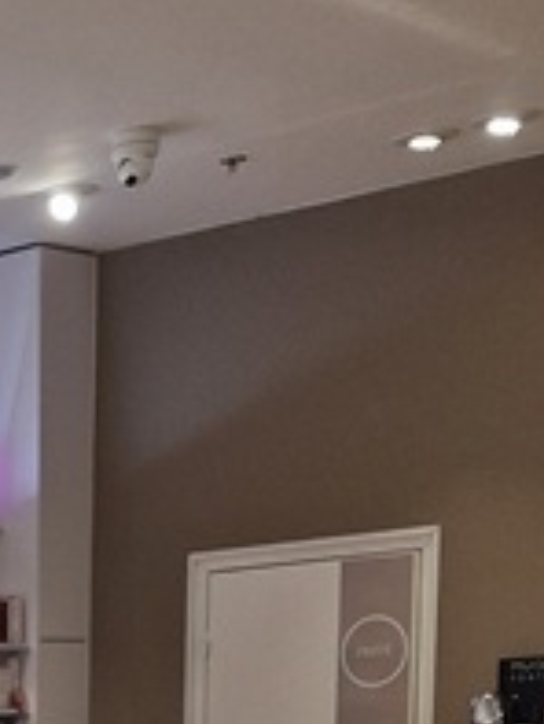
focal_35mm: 105
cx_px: -557
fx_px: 2198
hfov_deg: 12.4
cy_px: 1150
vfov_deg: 16.7
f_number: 1.8
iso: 50
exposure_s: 1/107
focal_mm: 5.54
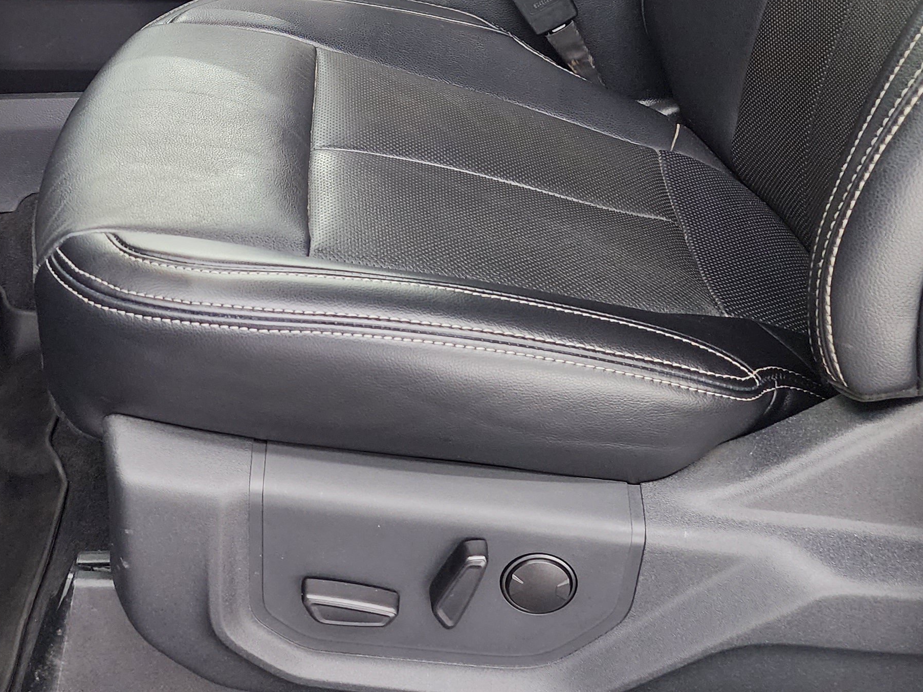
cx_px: 353
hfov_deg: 37.3
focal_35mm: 51
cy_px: -74
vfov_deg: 26.3
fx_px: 1360
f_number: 1.8
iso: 500
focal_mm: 6.4
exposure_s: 1/120
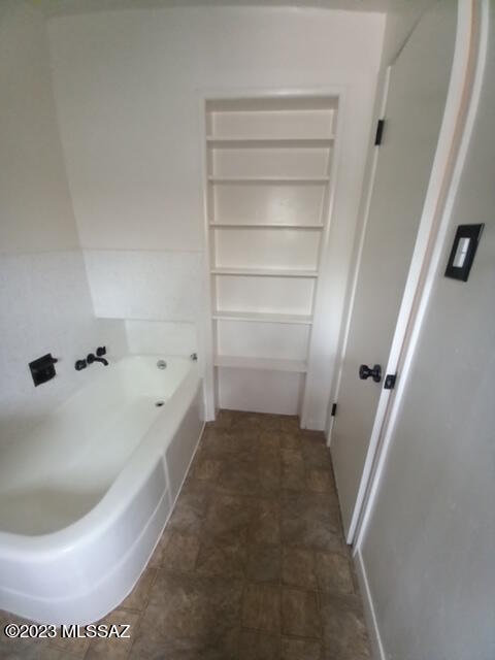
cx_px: 248
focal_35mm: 13
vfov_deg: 106.2
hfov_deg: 89.9
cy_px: 330
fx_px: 248
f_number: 2.2
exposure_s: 1/17.1
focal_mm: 1.13
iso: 320
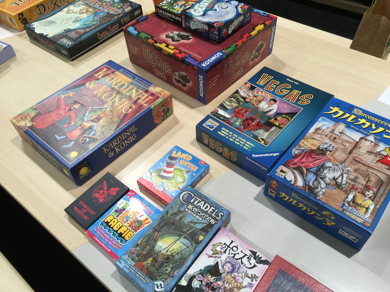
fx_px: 327
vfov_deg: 48.2
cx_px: 195
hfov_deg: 61.7
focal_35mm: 29
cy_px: 146
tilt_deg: -49.7
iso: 50
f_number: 2.2
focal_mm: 4.15
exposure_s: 1/17
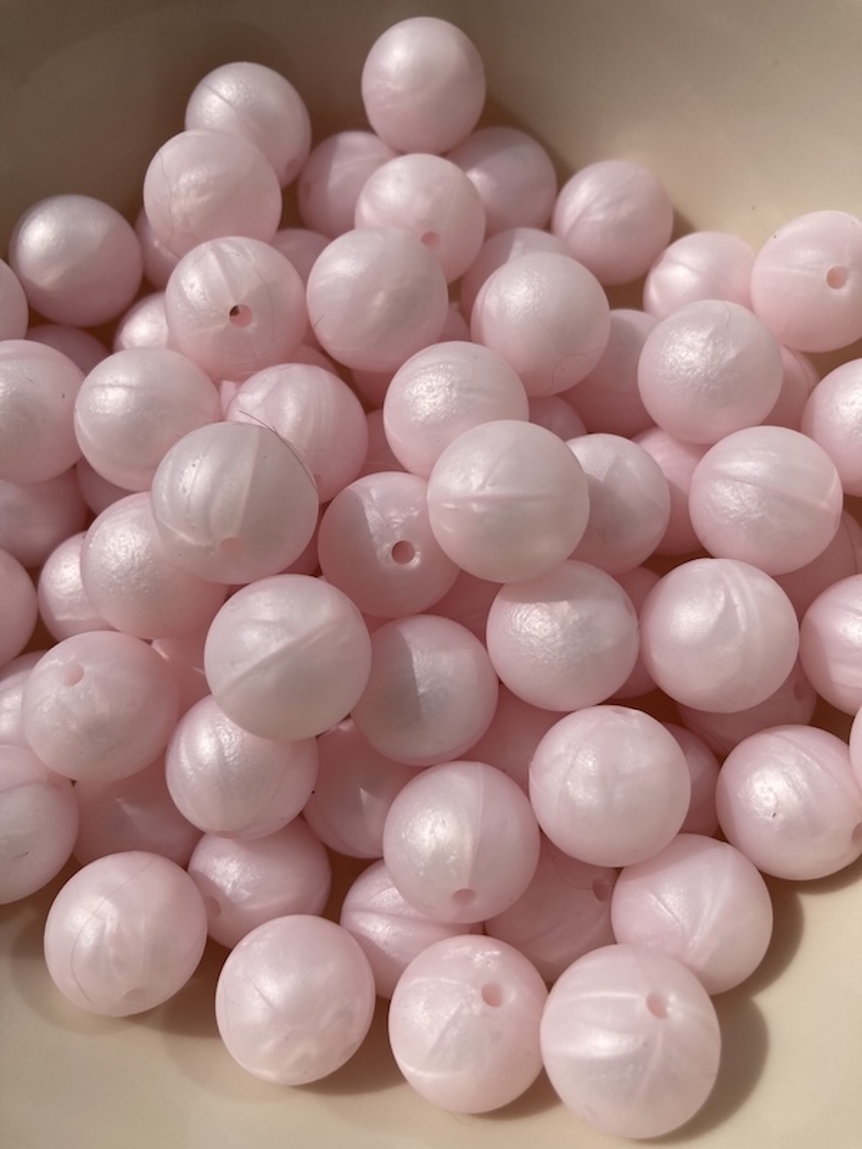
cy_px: 574
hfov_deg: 49.7
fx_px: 930
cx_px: 431
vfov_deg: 63.4
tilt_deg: -69.0
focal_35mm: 28
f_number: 1.8
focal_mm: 3.99
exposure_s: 1/9615
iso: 20
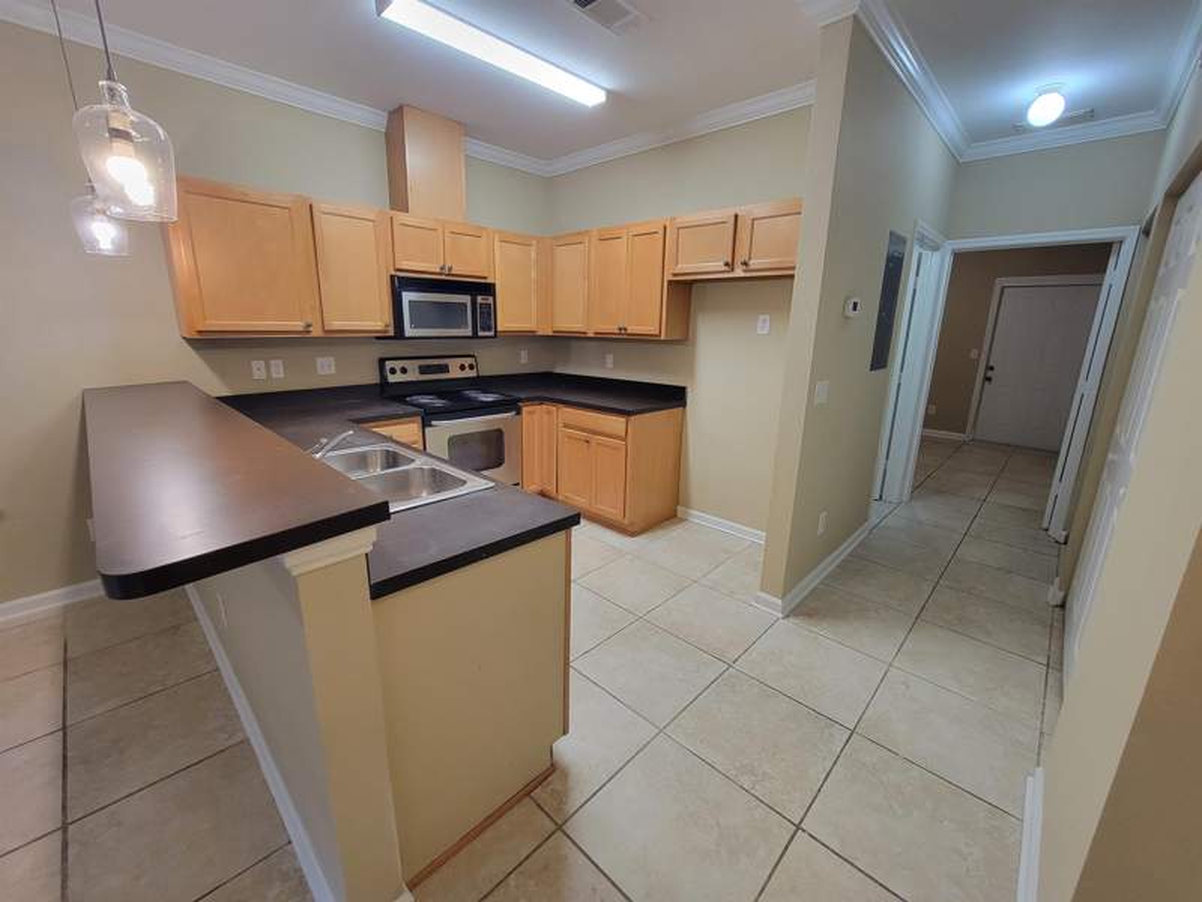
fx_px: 451
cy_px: 451
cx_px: 601
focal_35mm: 13
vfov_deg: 89.9
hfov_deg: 106.2
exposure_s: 1/60
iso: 320
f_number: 2.2
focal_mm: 2.2
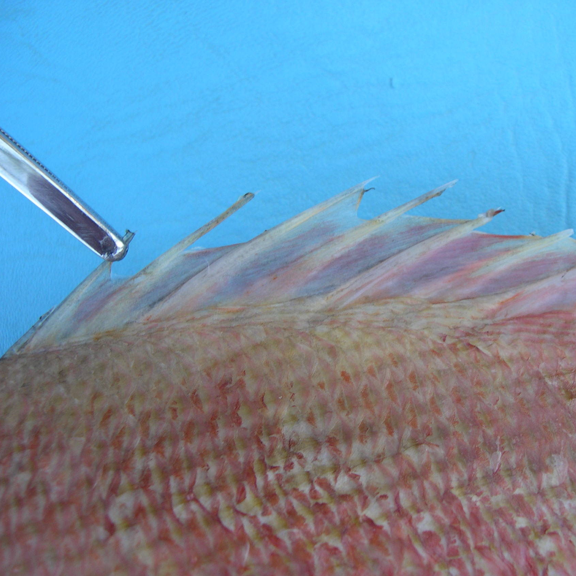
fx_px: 847
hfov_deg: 37.2
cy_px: 287
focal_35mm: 45
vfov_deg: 37.6
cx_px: 381
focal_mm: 8
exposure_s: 1/98
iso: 100
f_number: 2.8
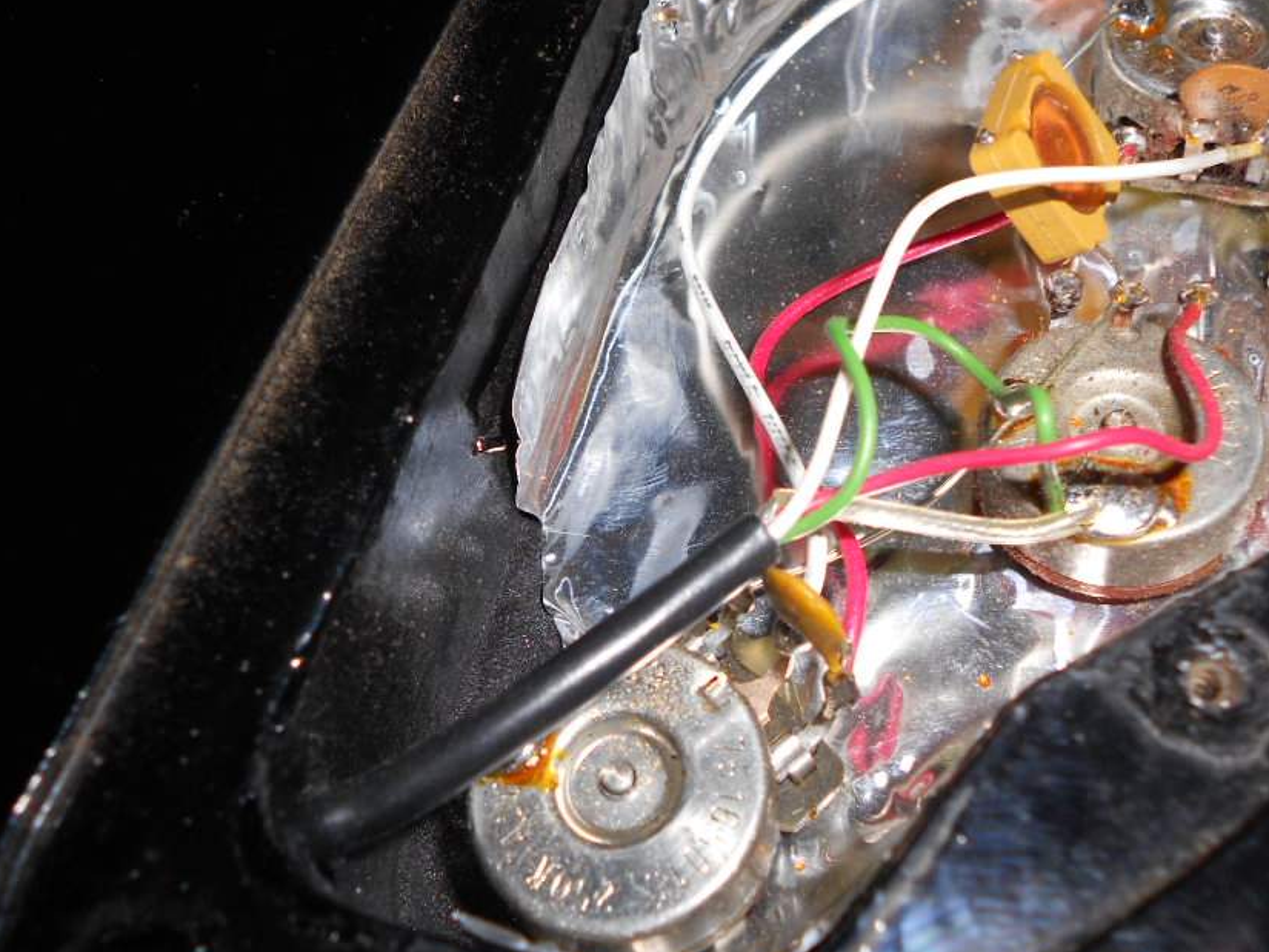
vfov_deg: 39.6
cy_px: 426
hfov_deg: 51.2
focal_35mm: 36
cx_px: 706
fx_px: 1320
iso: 80
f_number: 8.5
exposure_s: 1/25
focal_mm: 5.1
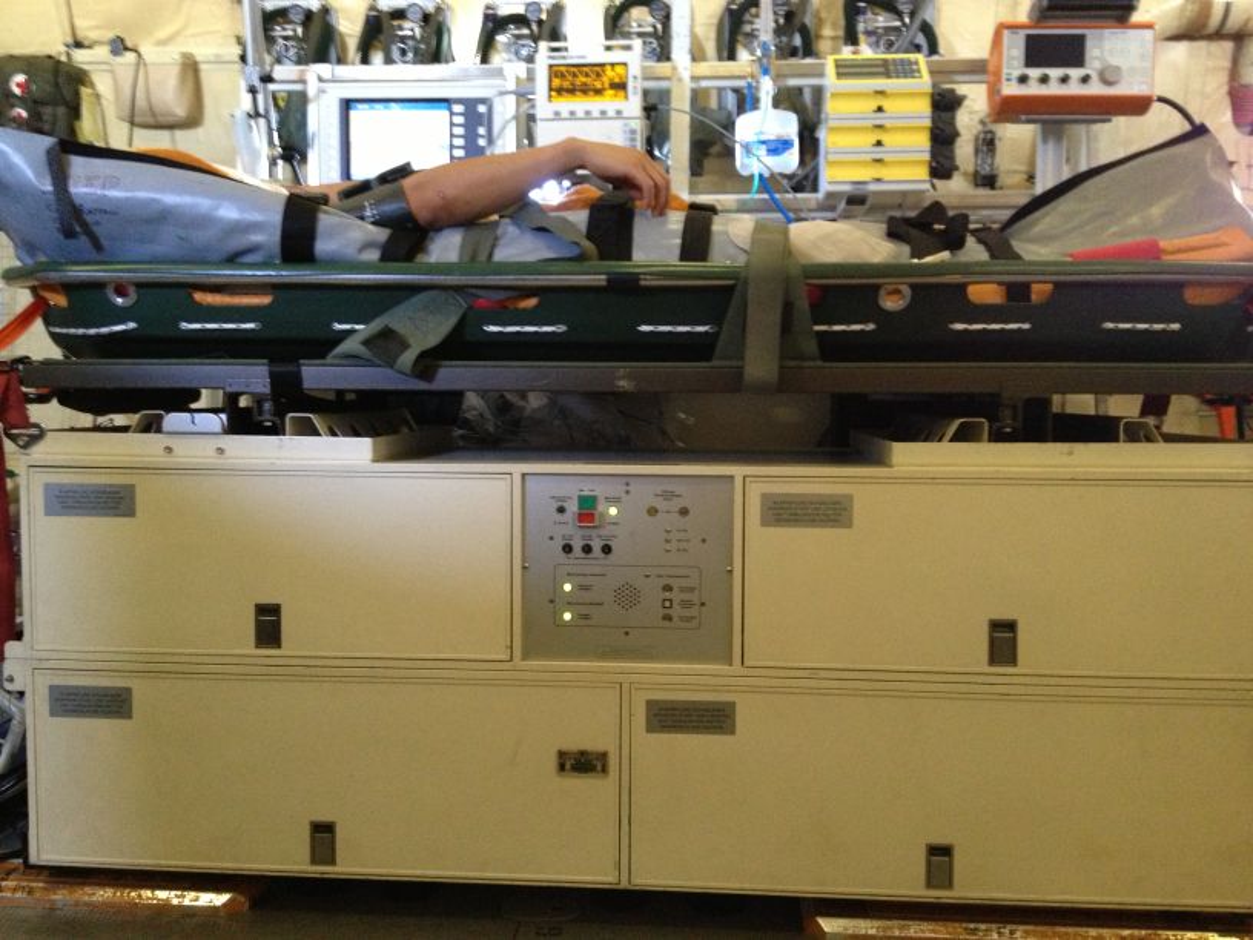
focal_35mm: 35
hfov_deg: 52.6
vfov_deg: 40.7
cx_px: 626
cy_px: 470
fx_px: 1267
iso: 400
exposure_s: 1/20
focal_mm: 4.28
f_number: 2.4
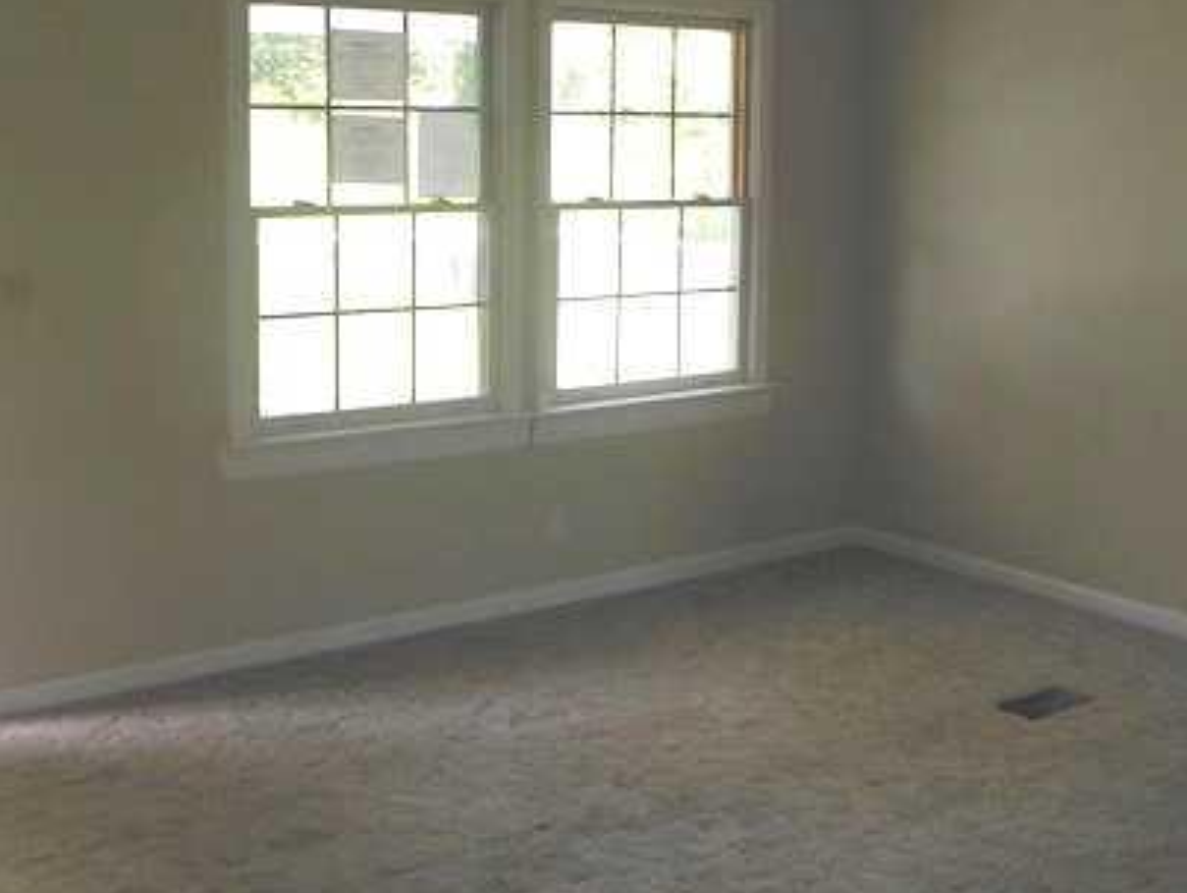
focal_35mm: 46
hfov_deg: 41.2
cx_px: 557
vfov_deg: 31.4
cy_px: 315
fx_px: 1579
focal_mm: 5.2
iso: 250
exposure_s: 1/250
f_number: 3.3
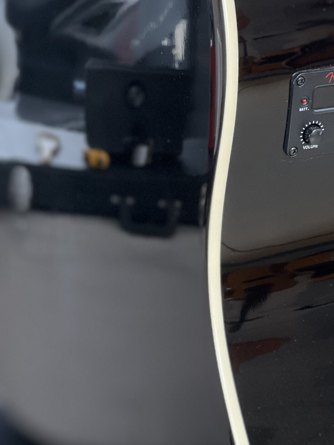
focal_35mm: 139
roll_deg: +5.6
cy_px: 67
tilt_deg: -12.4
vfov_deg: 14.1
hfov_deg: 10.6
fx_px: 1788
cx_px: 298
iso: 200
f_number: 2.8
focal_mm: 9
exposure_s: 1/40
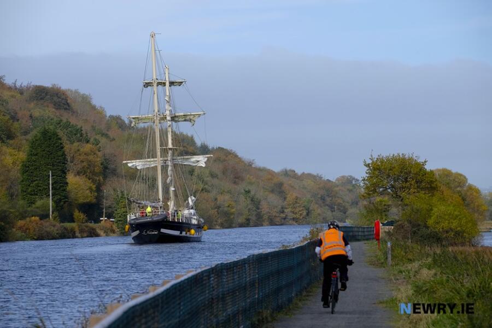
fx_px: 2364
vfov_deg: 7.9
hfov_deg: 11.9
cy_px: 164
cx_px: 246
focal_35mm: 173
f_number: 5.6
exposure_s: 1/950
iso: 400
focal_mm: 115
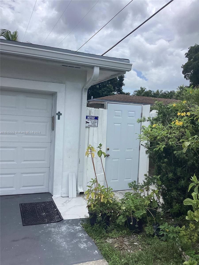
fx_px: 238
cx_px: 100
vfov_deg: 58.4
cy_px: 132
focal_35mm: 31
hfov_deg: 45.4
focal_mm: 3.3
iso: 25
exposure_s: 1/1733
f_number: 2.4
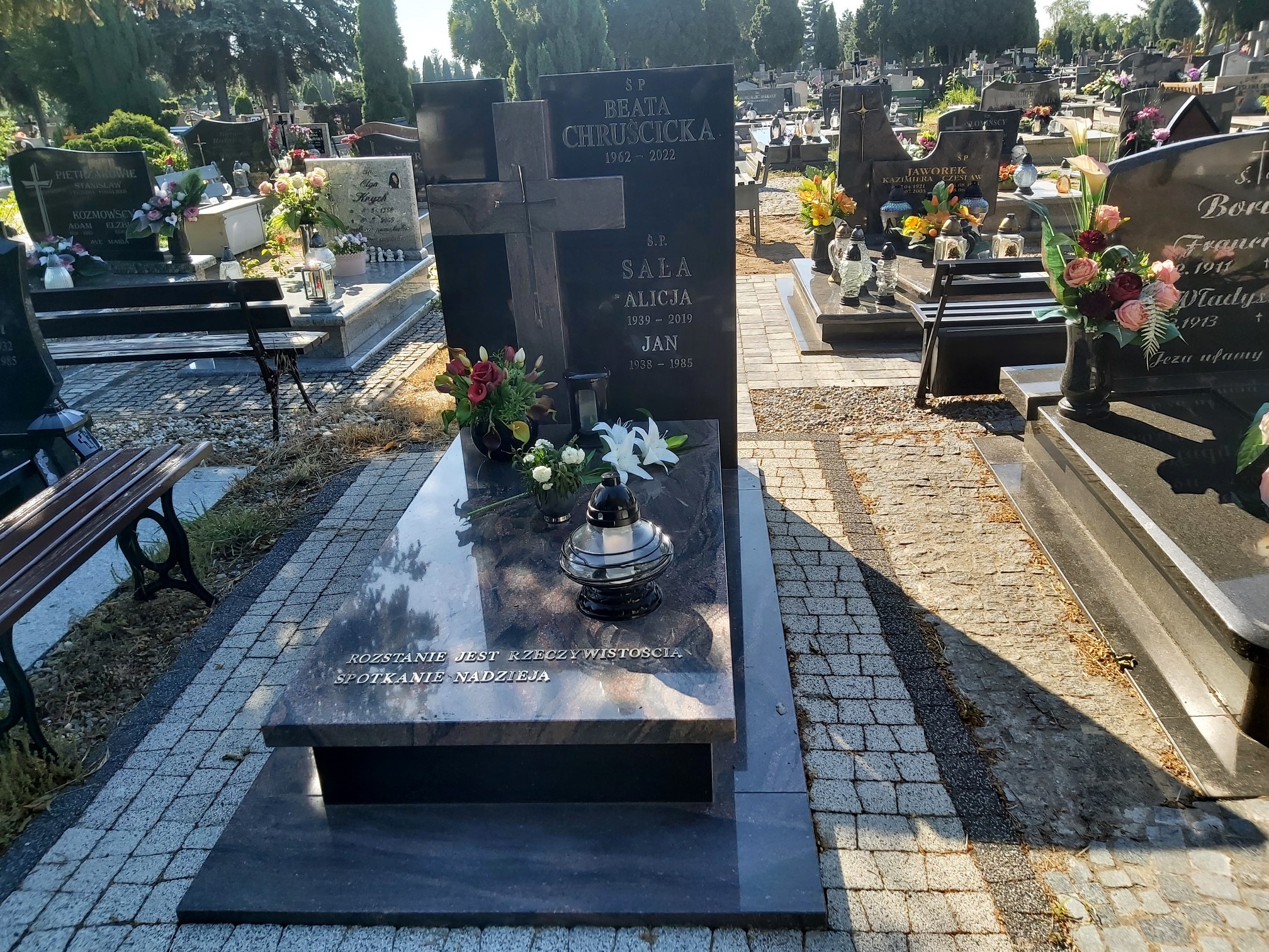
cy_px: 476
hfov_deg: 67.3
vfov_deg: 53.1
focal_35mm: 26
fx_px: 953
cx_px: 634
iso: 64
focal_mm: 3.92
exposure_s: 1/1100
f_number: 1.7
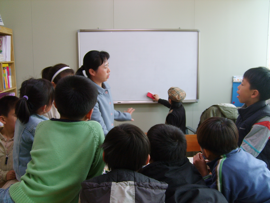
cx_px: 135
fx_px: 273
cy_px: 102
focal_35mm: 35
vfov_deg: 40.7
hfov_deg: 52.6
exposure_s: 1/30
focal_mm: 5.8
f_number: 2.8
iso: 88
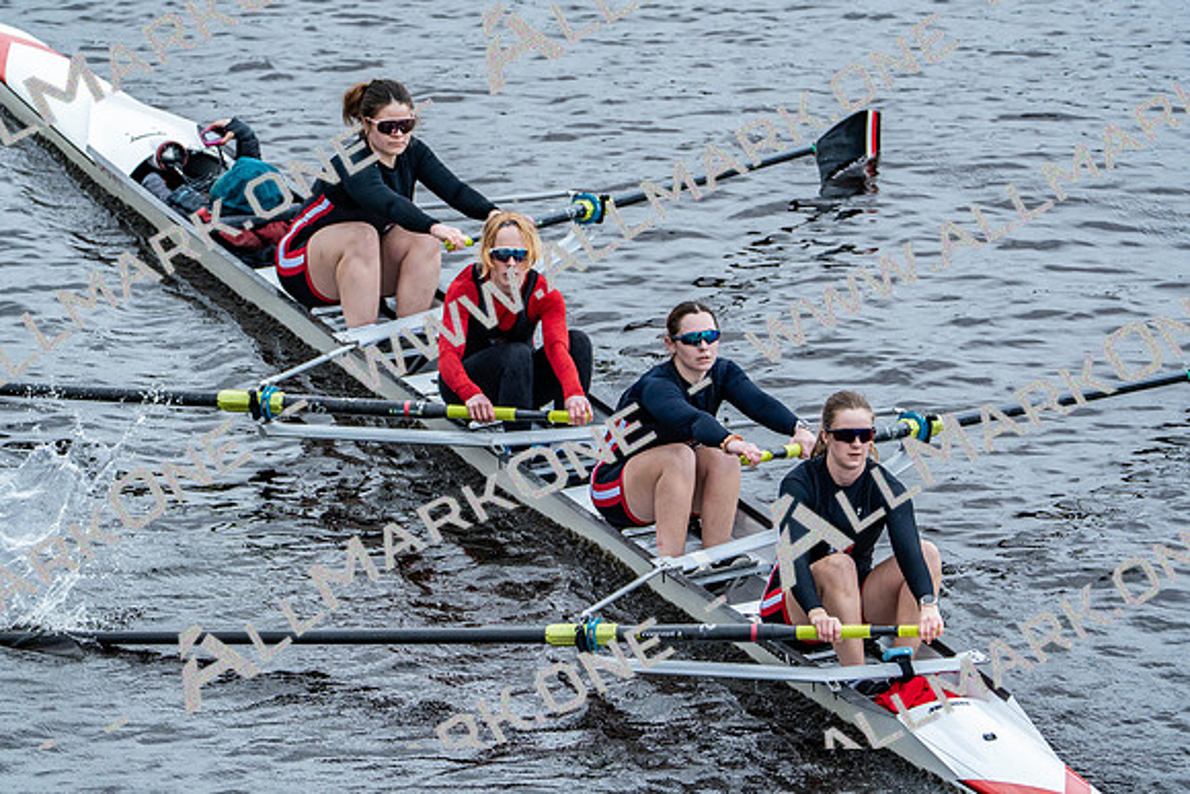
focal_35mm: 433
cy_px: 397
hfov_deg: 4.8
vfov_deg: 3.2
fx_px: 14316
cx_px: 595
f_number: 6.3
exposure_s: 1/1000
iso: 2500
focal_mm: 433
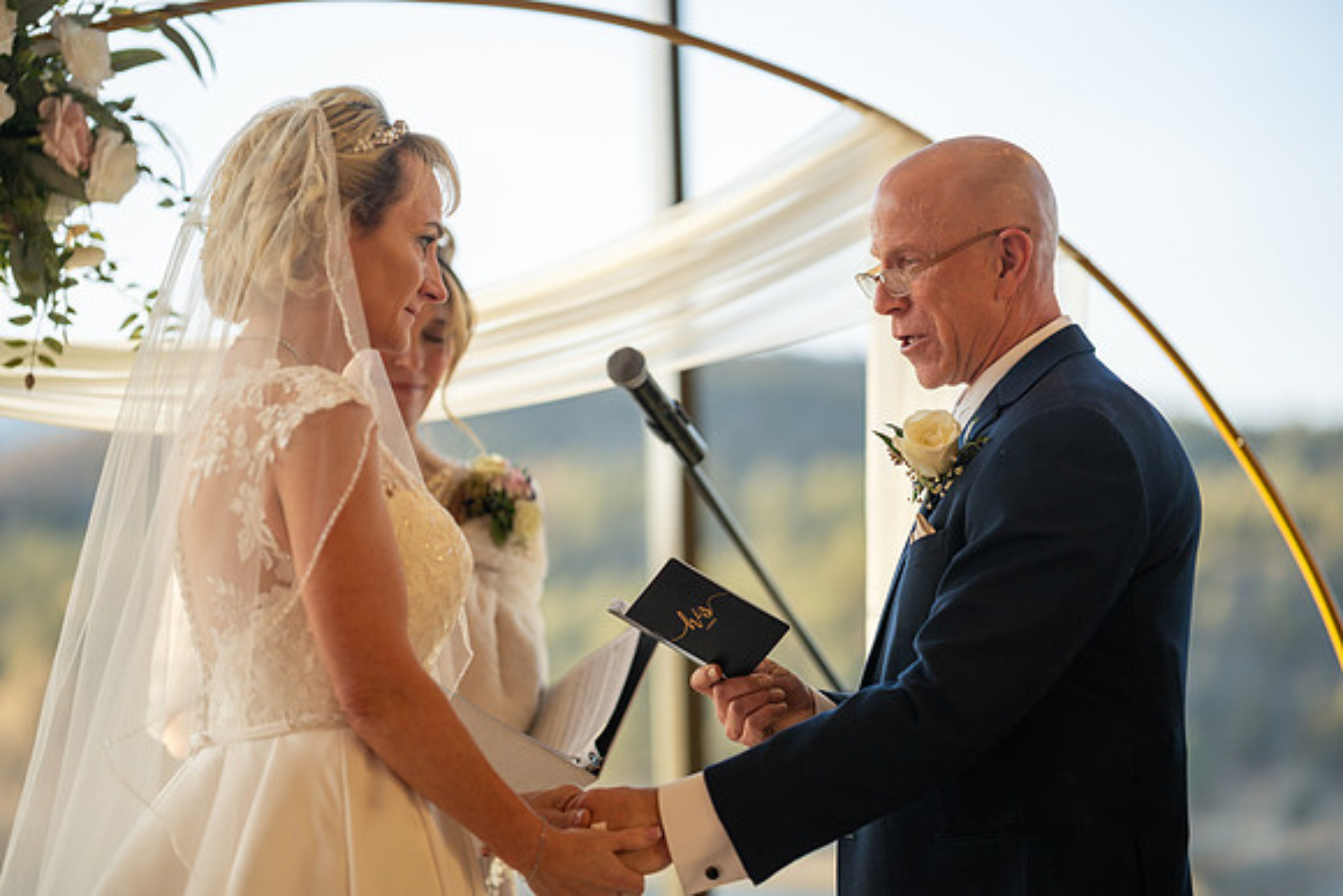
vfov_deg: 15.6
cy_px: 440
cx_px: 692
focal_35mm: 88
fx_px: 3267
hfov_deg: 23.2
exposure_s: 1/400
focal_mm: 85
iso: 125
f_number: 1.4
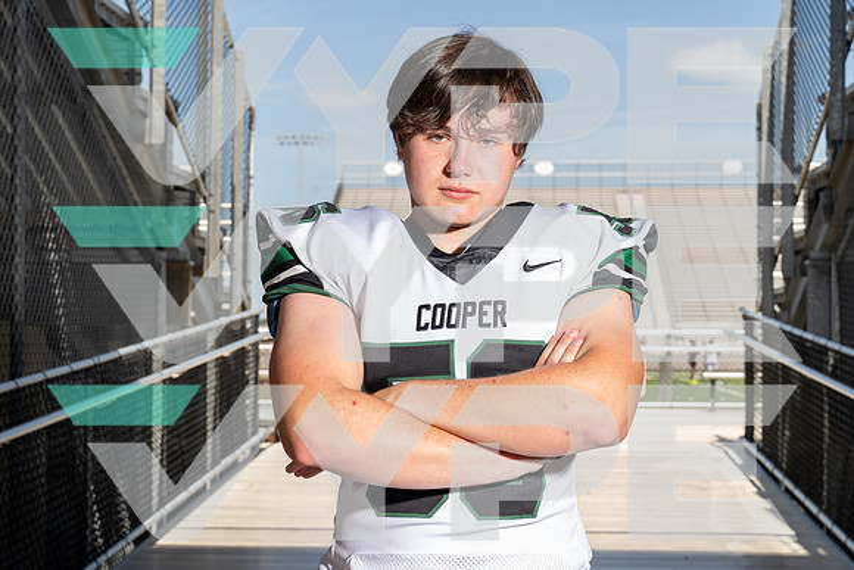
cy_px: 285
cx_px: 427
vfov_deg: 20.3
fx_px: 1590
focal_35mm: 67
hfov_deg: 30.1
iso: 160
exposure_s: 1/250
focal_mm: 67
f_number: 8
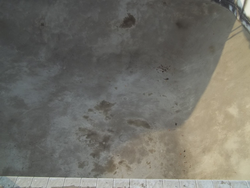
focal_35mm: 32
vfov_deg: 44.2
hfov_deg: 56.8
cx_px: 125
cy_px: 94
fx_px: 231
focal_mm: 5.7
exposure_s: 1/100
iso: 64
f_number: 8.8
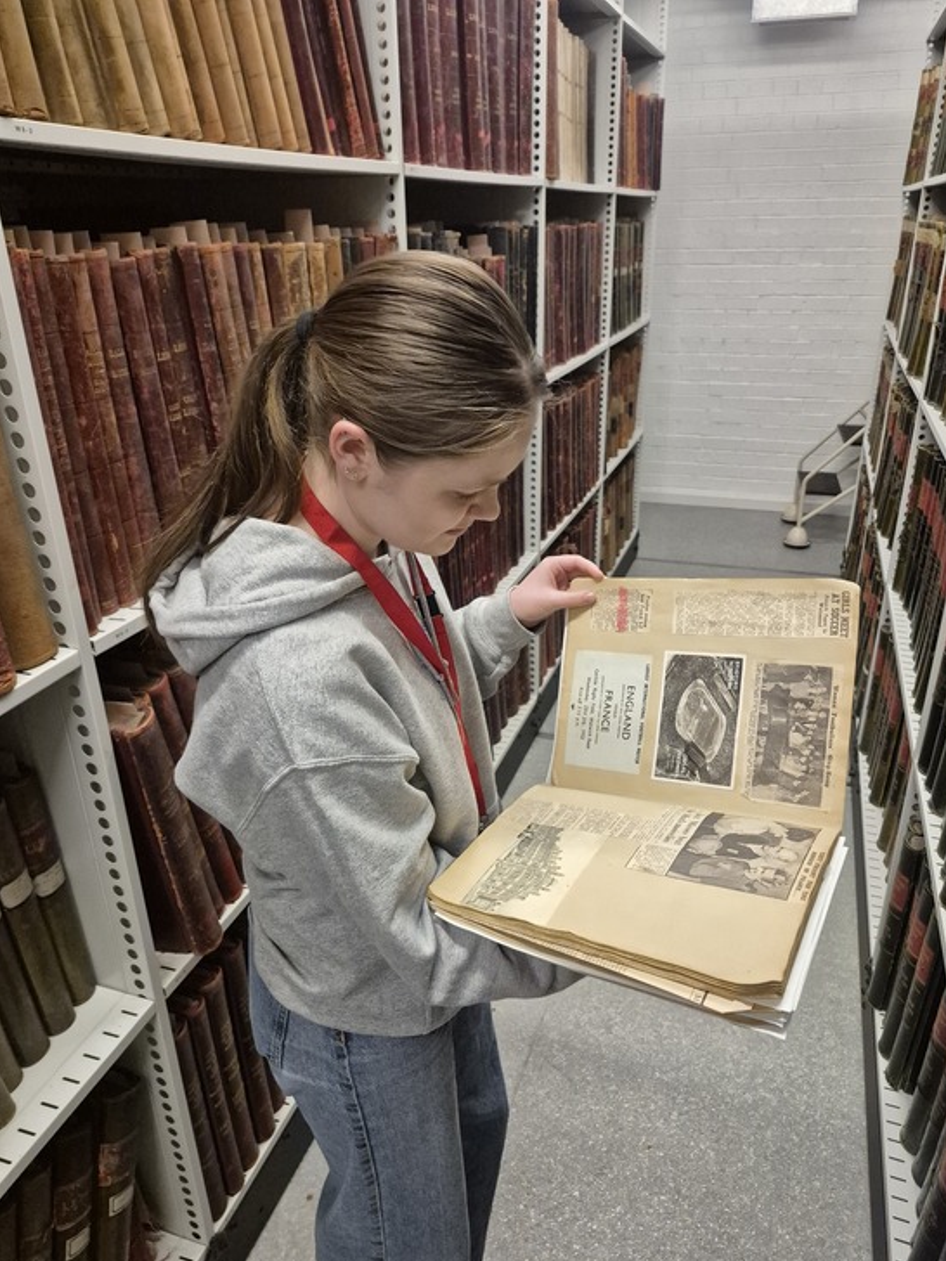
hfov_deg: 56.8
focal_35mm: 24
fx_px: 875
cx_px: 490
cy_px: 656
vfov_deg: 71.6
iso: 1250
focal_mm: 5.4
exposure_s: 1/100
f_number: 1.8
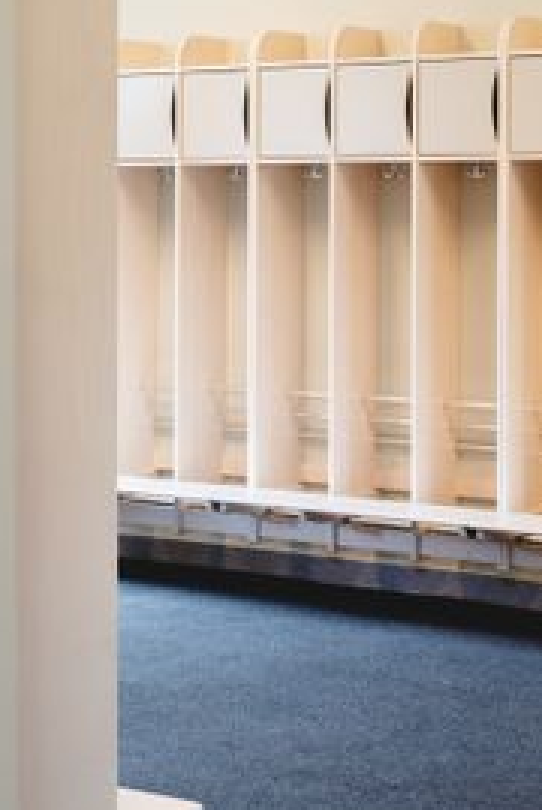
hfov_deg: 16.5
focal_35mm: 83
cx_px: 273
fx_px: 1869
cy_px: 244
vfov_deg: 24.3
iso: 100
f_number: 14
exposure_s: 1/2
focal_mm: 52
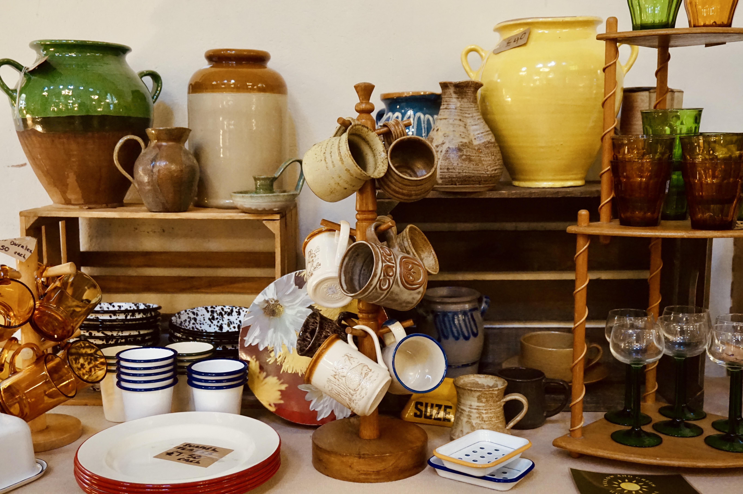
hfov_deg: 51.3
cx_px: 372
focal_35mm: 38
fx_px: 774
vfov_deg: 35.5
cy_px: 247
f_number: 4.5
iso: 3200
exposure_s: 1/80
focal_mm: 25
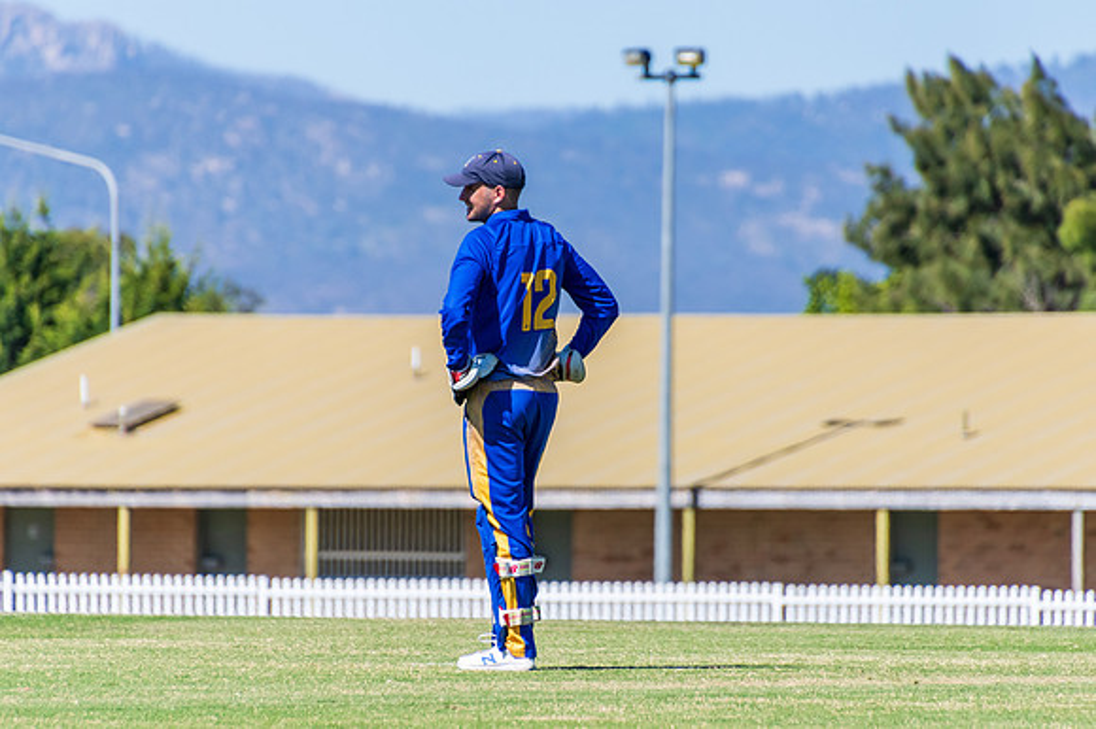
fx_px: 18256
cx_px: 548
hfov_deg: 3.4
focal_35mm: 600
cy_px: 364
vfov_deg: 2.3
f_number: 7.1
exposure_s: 1/2000
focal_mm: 400
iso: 320
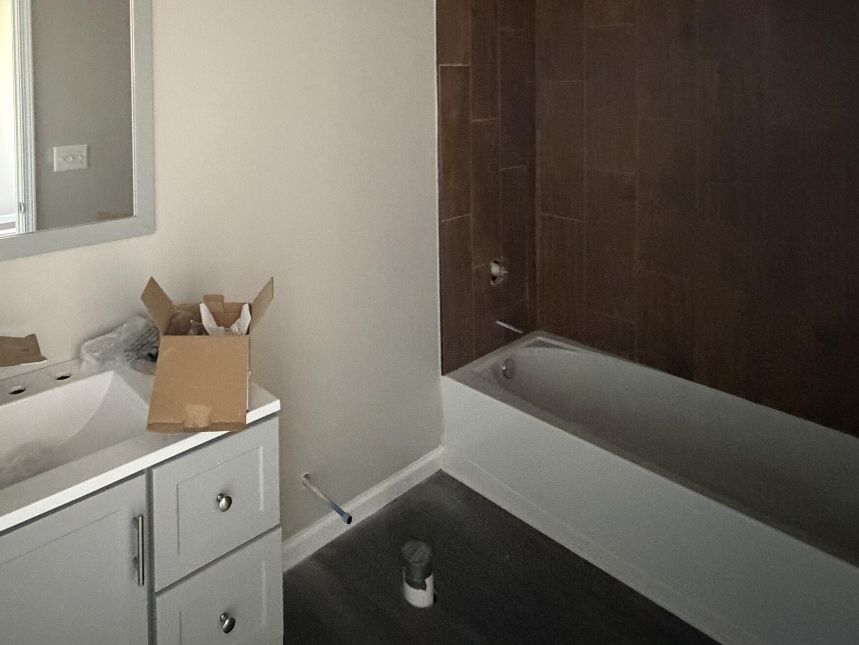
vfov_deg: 51.8
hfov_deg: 69.4
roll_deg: +0.6
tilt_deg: -1.4
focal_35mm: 24
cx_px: 281
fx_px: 596
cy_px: 96
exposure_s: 1/44
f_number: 2.2
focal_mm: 2.22
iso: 1250
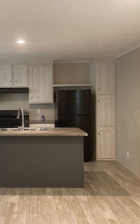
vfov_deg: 49.3
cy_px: 112
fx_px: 244
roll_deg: -0.3
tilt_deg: -1.6
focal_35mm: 40
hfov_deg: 31.0
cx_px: 23
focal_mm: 3.99
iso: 200
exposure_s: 1/60
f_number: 1.8
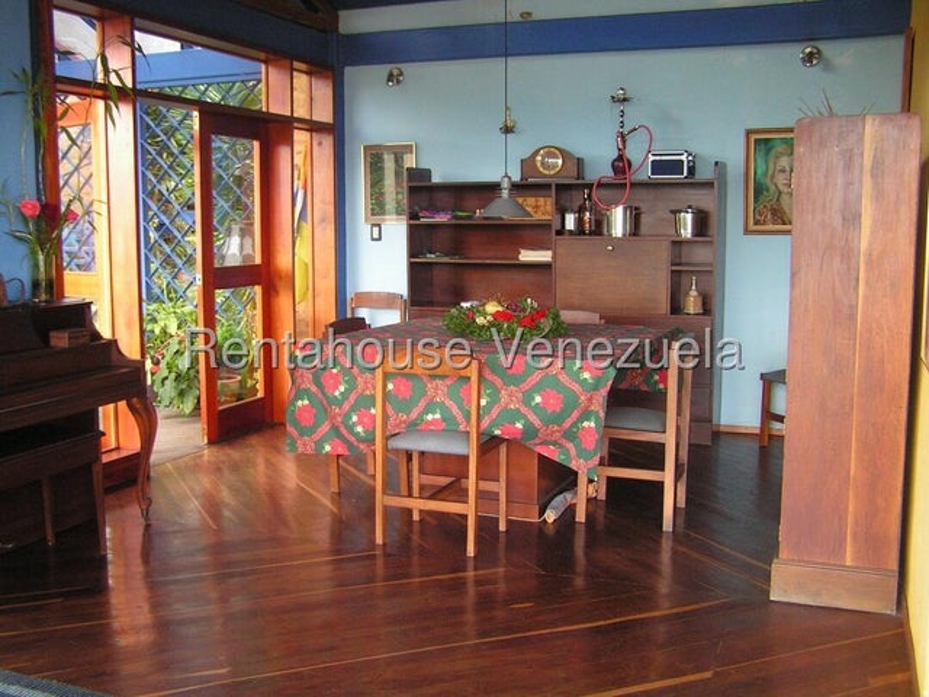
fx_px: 1020
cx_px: 464
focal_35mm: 38
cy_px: 348
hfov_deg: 49.0
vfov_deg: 37.7
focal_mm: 6.3
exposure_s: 1/50
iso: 100
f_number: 2.8
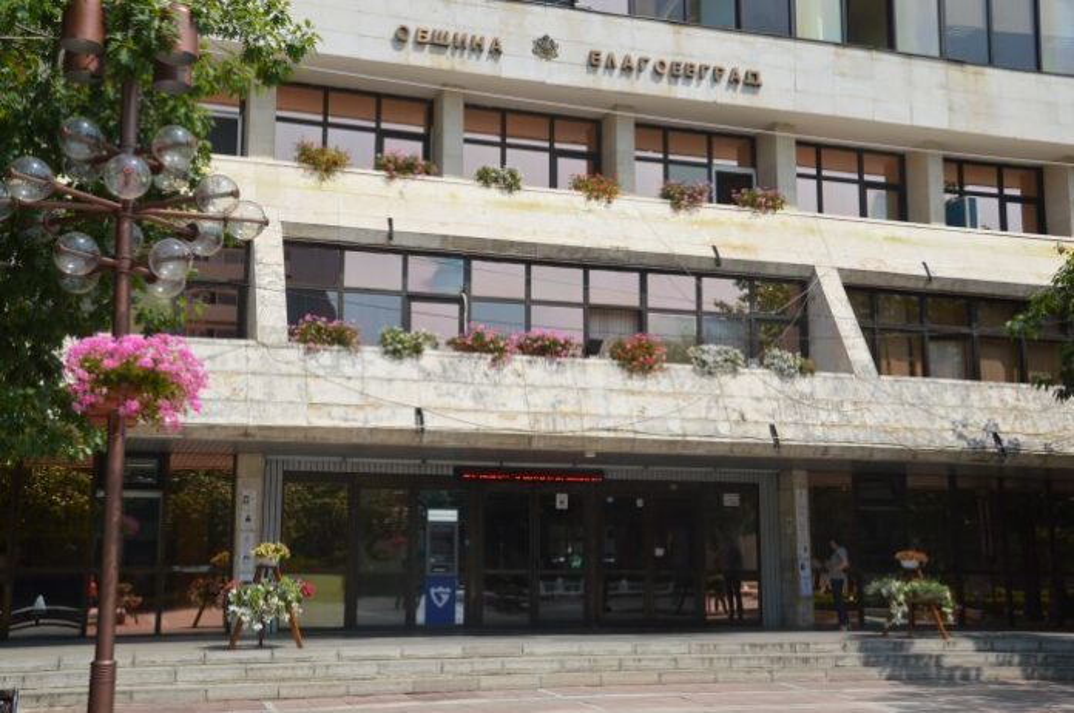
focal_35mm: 42
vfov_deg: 31.8
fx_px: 1251
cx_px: 537
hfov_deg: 46.5
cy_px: 356
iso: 100
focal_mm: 28
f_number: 9
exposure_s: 1/320
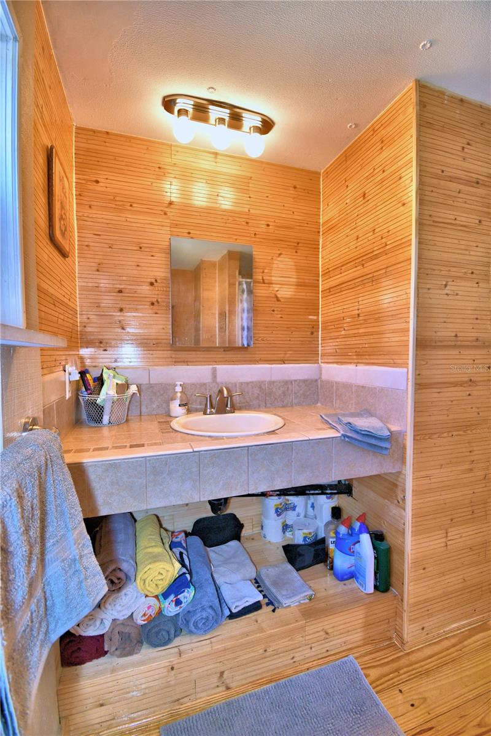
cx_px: 246
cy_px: 368
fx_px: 307
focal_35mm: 15
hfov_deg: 77.3
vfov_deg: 100.4
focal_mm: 10
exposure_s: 1/30
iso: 250
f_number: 4.5
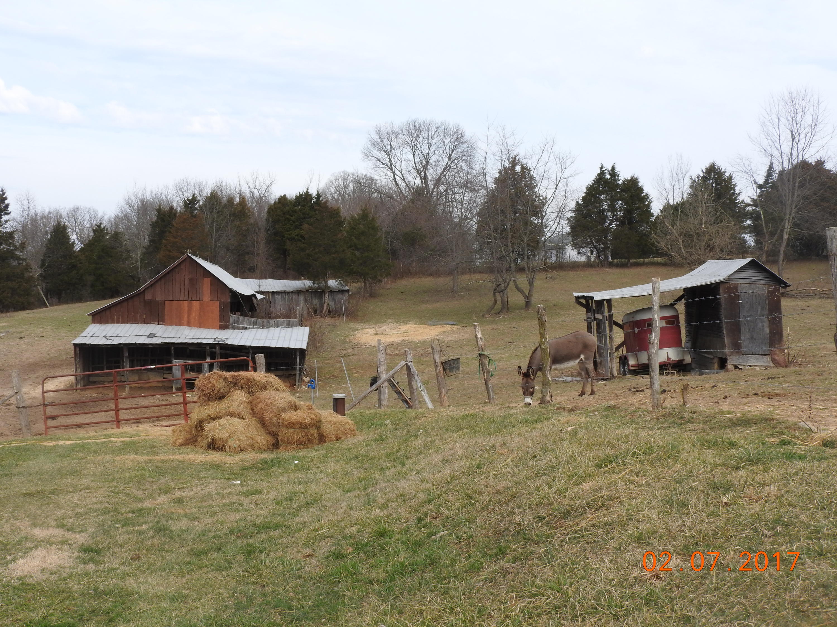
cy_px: 314
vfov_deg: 32.2
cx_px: 418
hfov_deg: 42.1
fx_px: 1088
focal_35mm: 45
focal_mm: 8.1
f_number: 6.3
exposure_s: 1/200
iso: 100
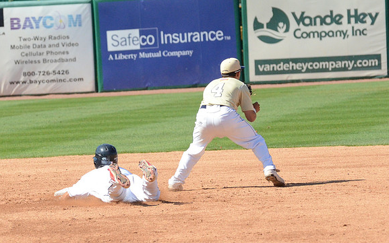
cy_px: 124
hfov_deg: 9.8
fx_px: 2280
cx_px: 194
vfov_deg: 6.1
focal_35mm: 215
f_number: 4.8
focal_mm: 140
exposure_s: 1/8000
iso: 1600
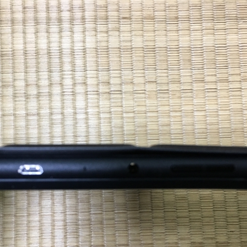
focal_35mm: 43
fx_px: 347
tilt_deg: -84.9
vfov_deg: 38.9
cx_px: 83
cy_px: 155
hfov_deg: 38.7
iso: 100
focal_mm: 4.15
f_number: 2.2
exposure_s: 1/30
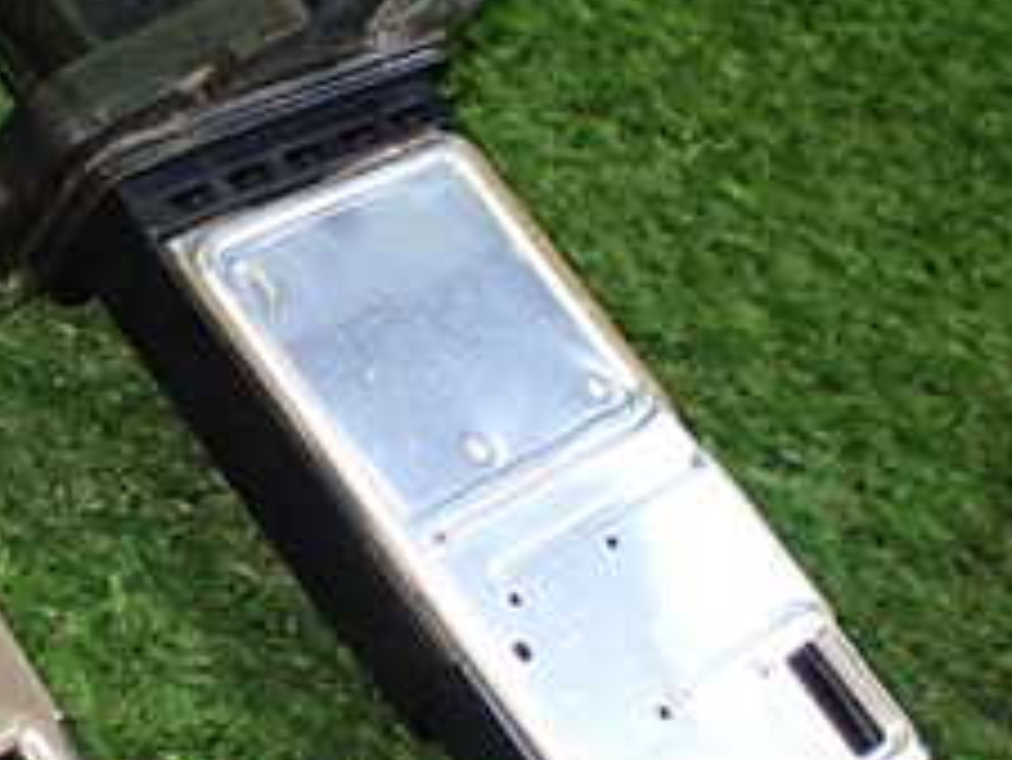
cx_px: 31
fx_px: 2340
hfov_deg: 23.5
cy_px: 436
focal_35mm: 80
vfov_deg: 18.4
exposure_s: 1/125
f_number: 2.3
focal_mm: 5.4
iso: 640
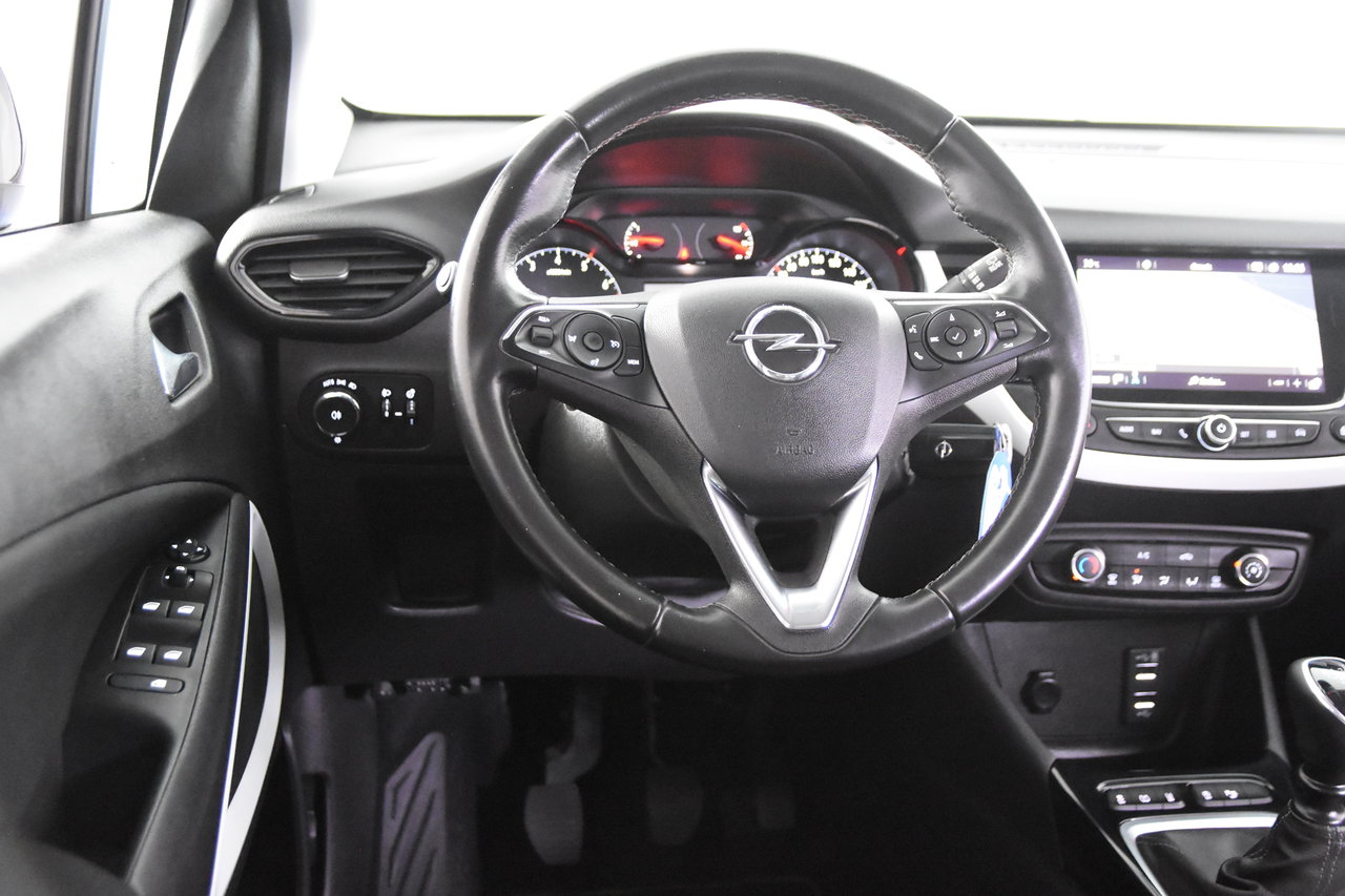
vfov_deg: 34.2
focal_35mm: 39
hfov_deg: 49.6
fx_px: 1457
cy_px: 448
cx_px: 672
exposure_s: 1/40
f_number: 3.2
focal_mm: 26
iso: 10000
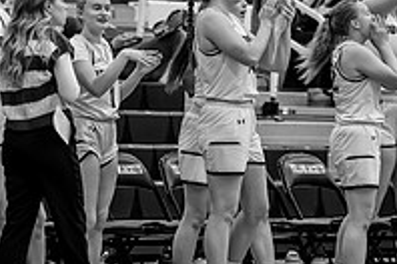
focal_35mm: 328
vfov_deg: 4.2
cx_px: 208
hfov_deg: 6.3
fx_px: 3617
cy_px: 83
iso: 1600
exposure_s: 1/640
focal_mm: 107
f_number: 2.8
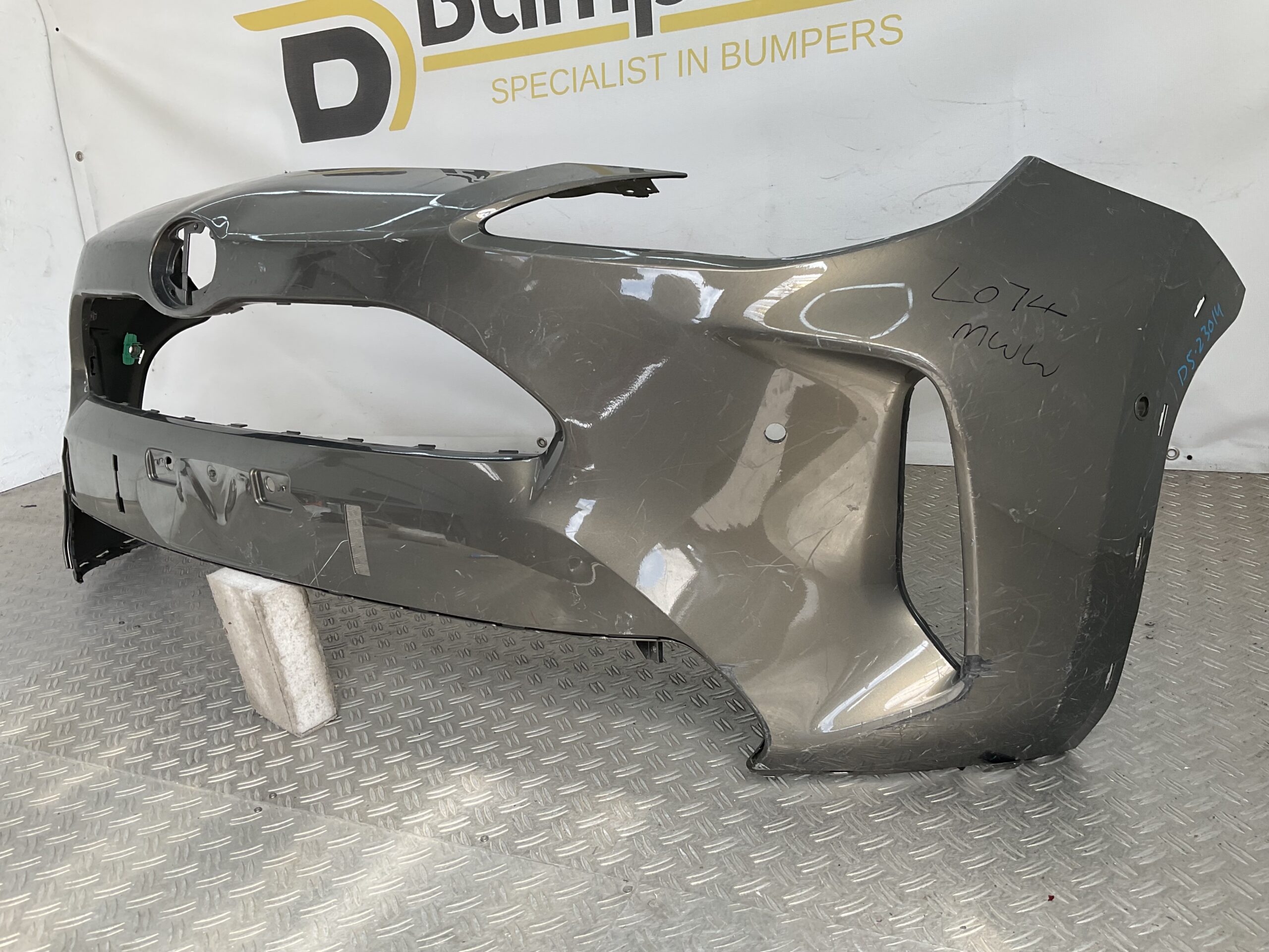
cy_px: 476
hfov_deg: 61.7
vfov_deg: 48.2
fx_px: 1063
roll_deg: +7.2
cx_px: 634
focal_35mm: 29
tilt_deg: -18.6
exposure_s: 1/305
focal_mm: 3
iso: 16
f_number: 1.8
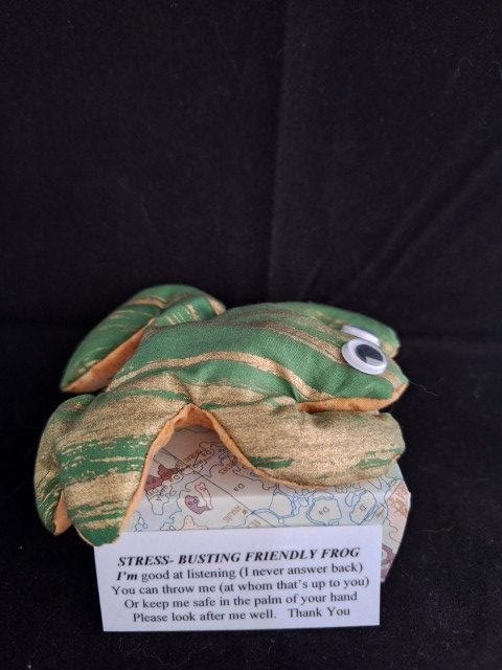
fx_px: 445
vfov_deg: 73.9
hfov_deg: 58.9
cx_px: 251
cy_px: 335
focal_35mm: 23
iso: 400
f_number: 1.8
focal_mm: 5.54
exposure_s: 1/20
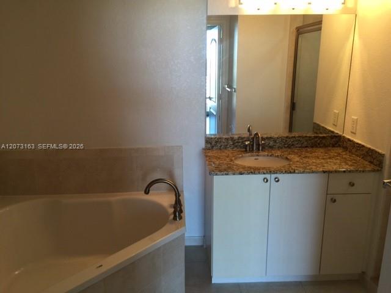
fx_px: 328
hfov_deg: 61.7
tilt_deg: -15.7
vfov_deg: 48.2
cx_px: 196
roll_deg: -0.1
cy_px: 146
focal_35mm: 29
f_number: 2.2
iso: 40
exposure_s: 1/15
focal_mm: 4.15
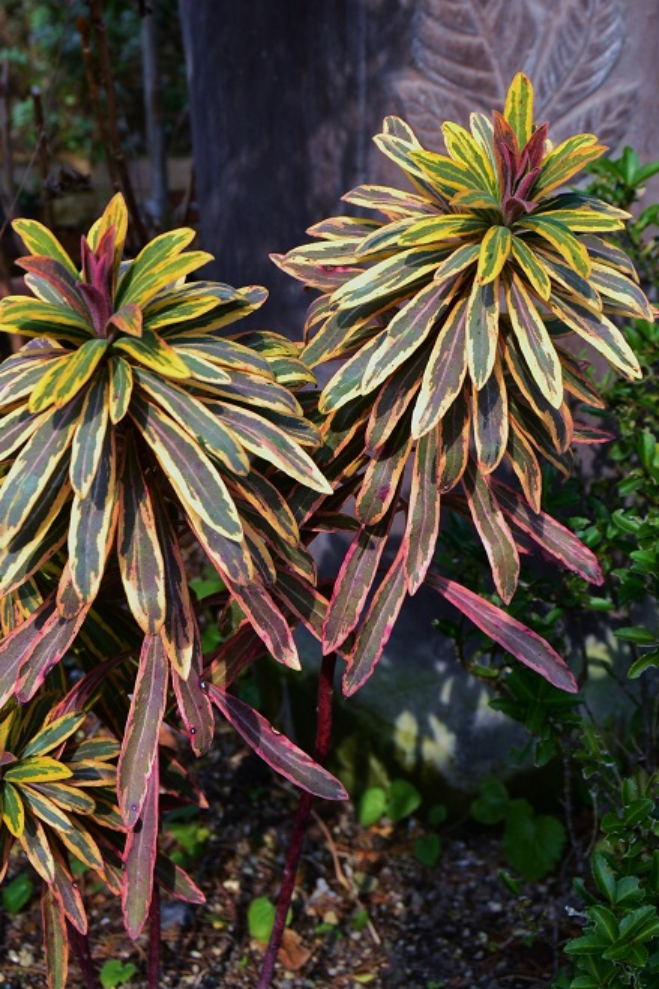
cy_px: 410
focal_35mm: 59
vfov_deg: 33.9
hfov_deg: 22.9
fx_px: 1621
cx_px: 233
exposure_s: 1/200
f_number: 10
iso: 400
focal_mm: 30
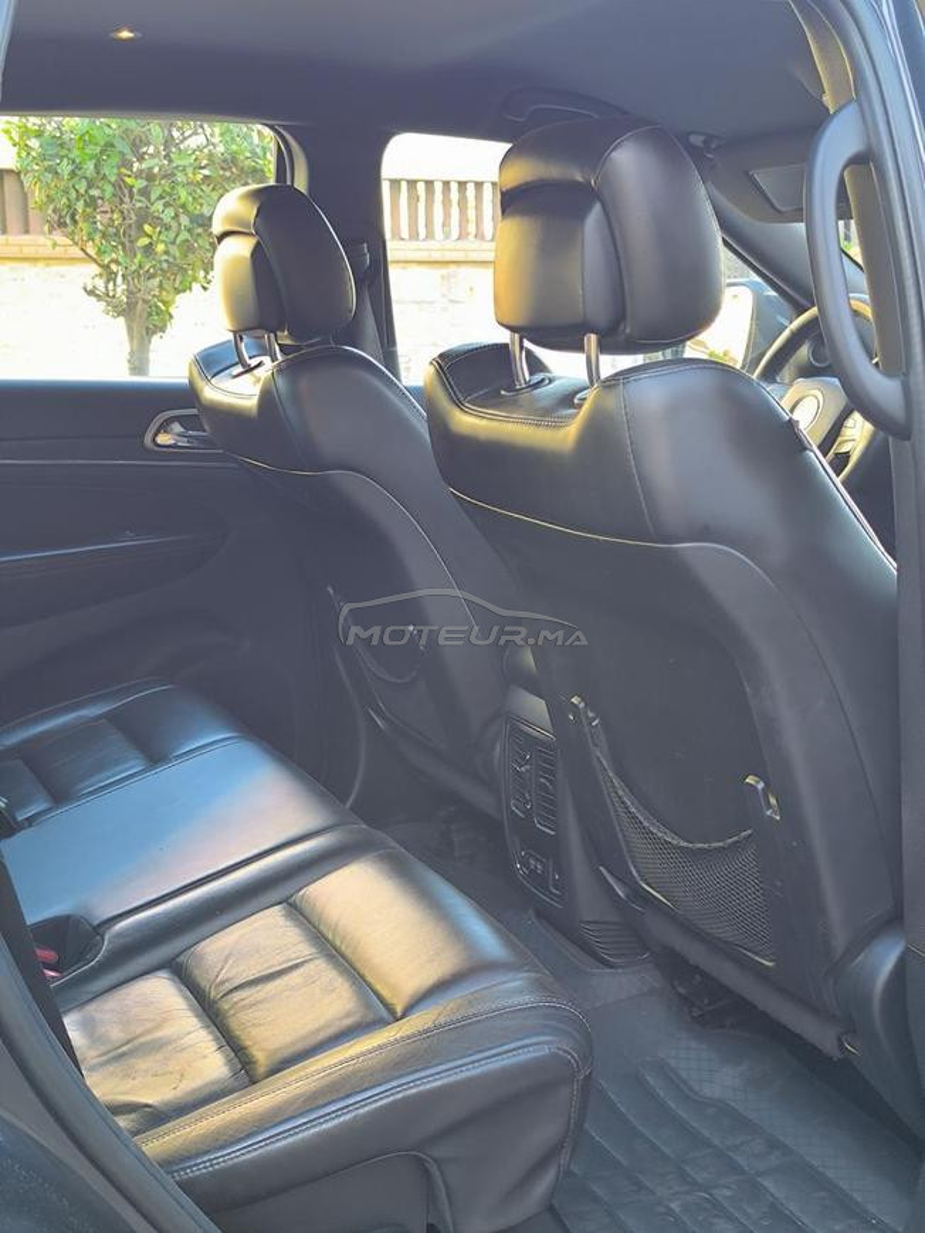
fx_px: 1639
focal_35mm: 46
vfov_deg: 41.2
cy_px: 616
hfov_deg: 31.5
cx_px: 462
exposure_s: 1/120
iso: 640
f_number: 1.65
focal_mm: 6.14
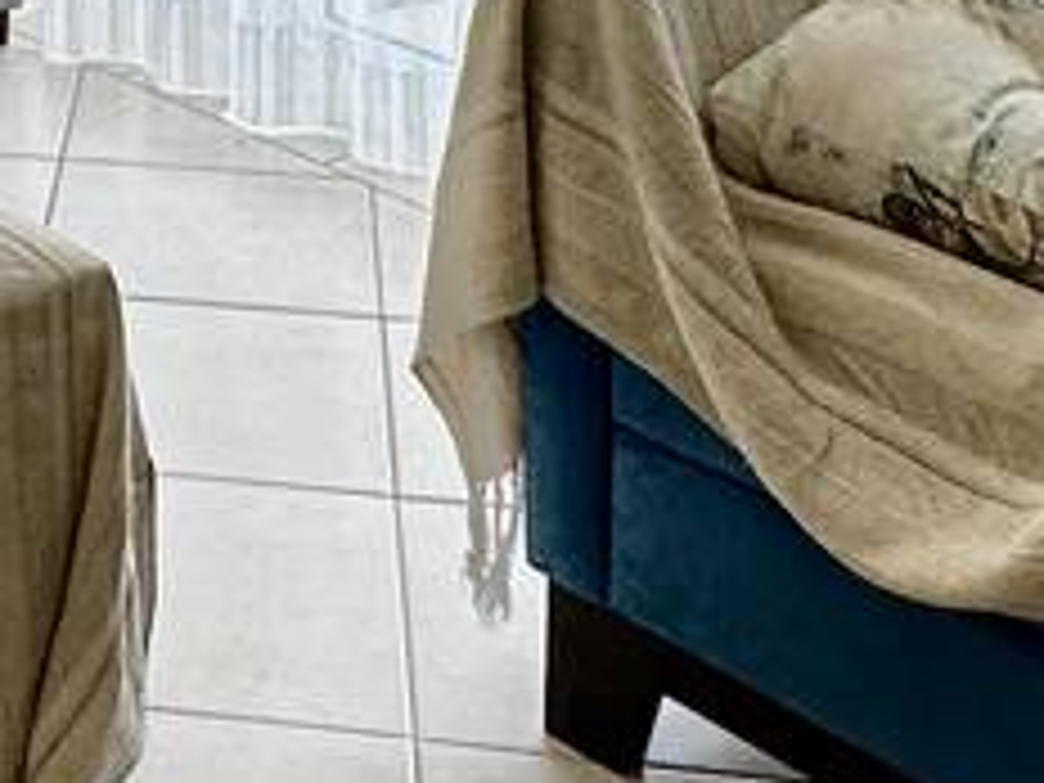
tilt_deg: -5.6
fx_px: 2624
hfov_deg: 20.8
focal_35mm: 87
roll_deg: +0.6
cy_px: -621
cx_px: -252
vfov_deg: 14.8
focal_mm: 2.22
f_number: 2.2
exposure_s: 1/120
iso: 80
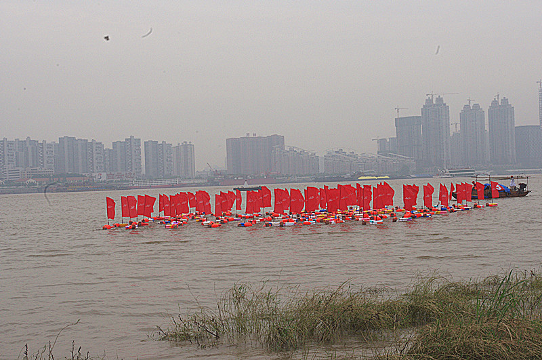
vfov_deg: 21.2
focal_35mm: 64
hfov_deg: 31.5
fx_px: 962
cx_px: 271
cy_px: 180
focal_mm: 42.5
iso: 200
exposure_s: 1/125
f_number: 20
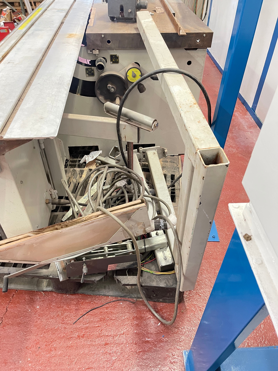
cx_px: 139
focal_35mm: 26
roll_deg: -1.2
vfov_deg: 67.3
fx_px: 278
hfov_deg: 53.1
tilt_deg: -42.0
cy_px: 186
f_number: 1.6
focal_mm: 5.1
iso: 500
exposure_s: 1/33
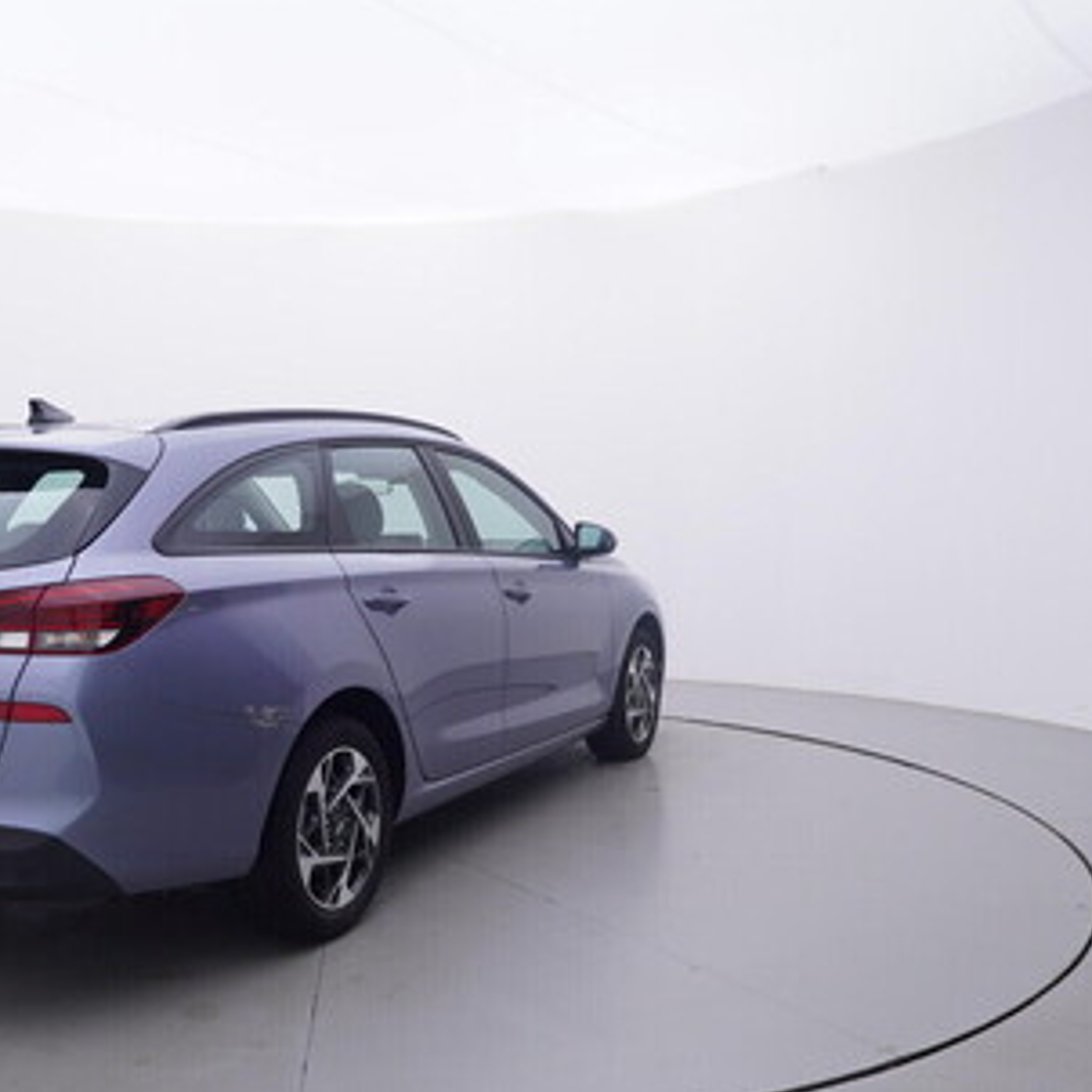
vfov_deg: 47.3
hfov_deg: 46.6
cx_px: 345
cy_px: 645
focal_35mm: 35
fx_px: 1241
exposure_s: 1/80
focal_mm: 15
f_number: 5
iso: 200
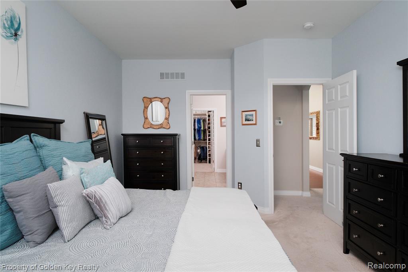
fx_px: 238
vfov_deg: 59.5
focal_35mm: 21
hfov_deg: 81.2
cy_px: 136
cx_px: 204
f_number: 8
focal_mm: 13.9
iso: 1000
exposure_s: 1/125
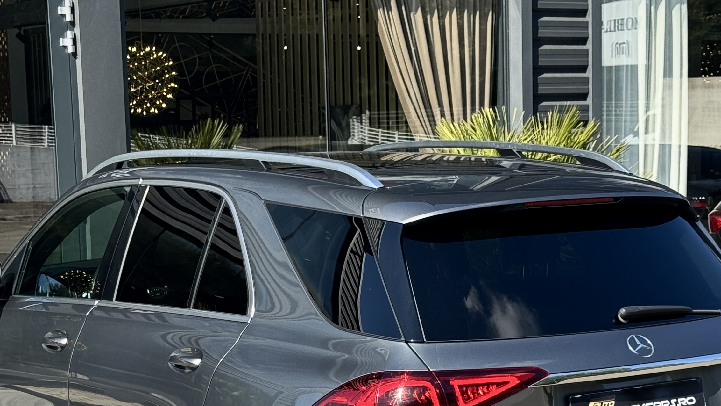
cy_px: 352
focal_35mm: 85
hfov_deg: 25.0
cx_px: 367
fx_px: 1625
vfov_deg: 14.1
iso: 64
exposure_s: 1/1114
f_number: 1.78
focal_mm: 6.76
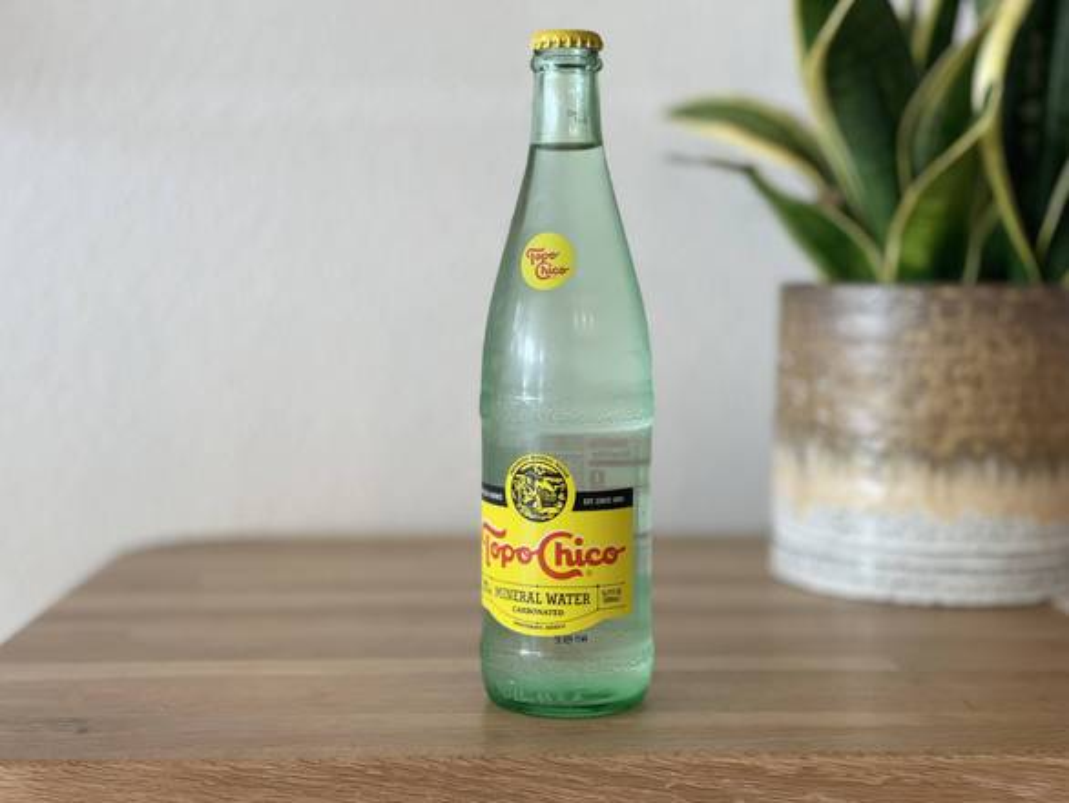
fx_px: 1607
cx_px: 534
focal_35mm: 52
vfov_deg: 28.1
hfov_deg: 36.8
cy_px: 402
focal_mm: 6
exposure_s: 1/120
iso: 125
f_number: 2
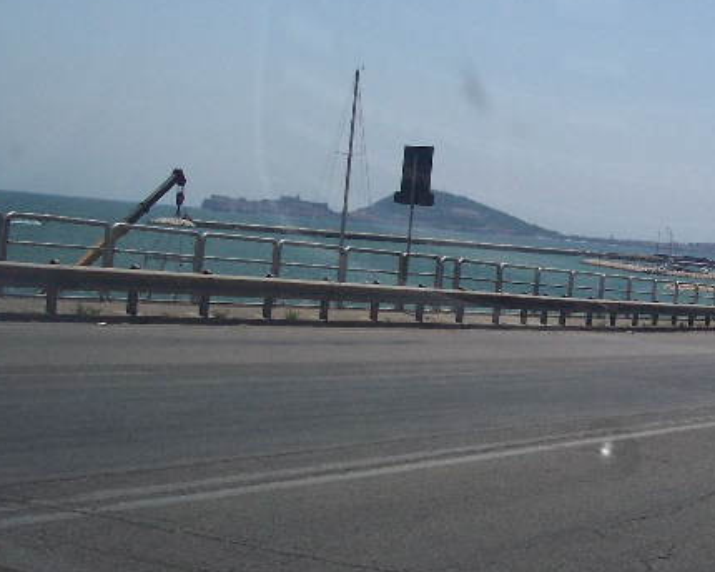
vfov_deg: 22.1
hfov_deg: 26.6
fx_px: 1460
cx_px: 645
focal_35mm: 69
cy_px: 236
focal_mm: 8
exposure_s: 1/1000
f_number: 4.8
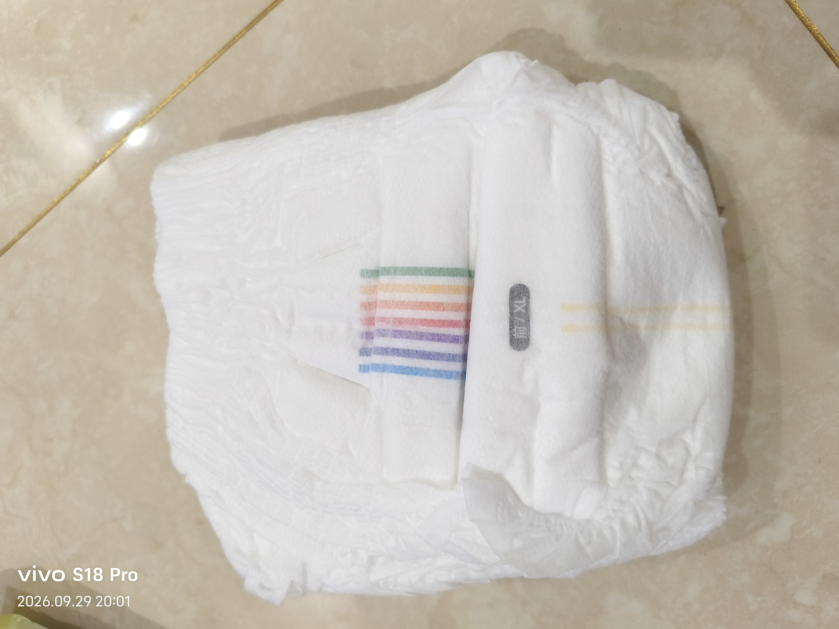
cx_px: 420
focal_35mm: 23
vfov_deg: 58.9
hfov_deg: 73.9
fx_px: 557
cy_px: 314
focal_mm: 5.6
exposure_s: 1/60
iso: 1359
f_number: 1.88
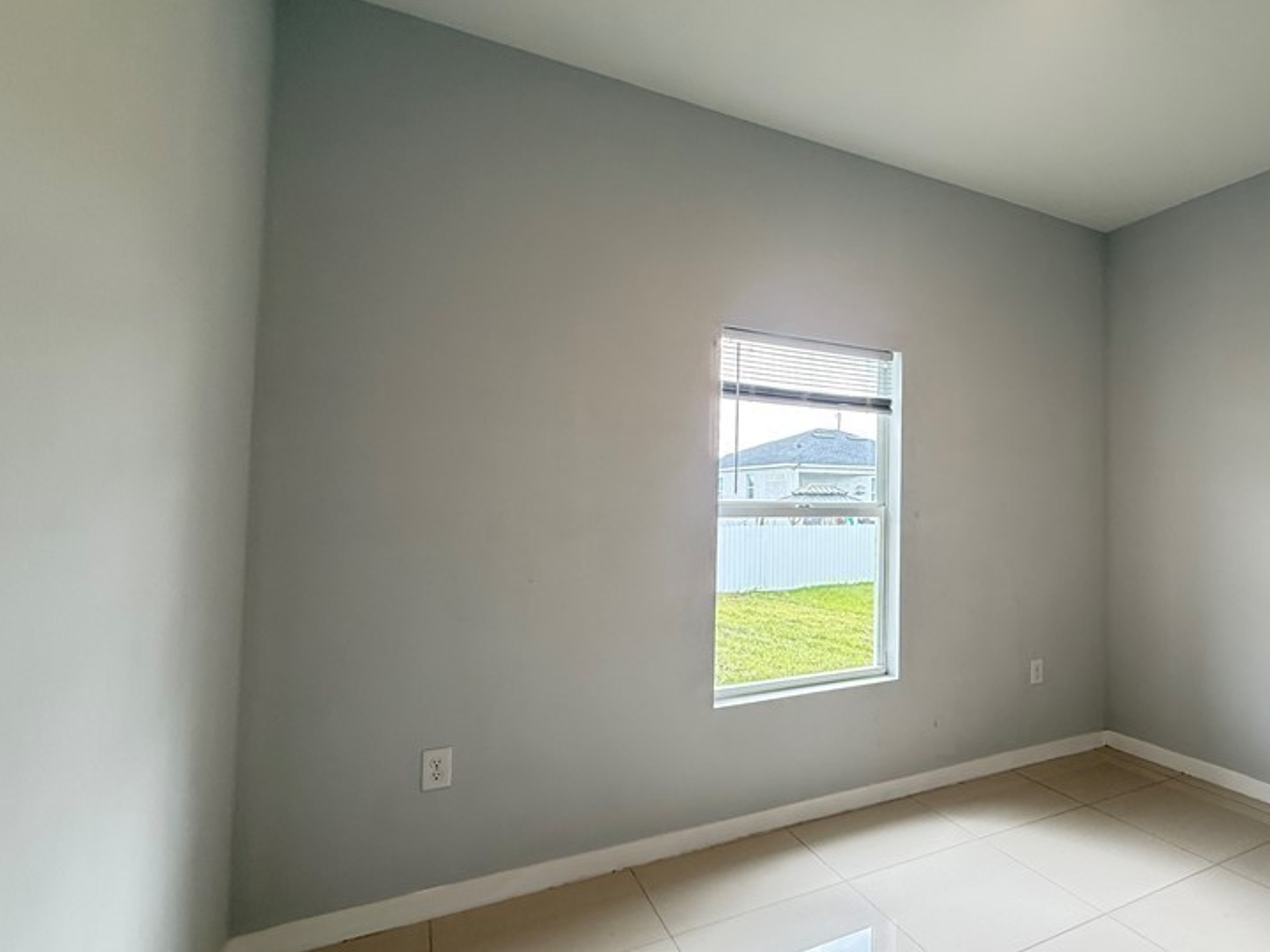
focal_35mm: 20
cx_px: 880
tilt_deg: +2.8
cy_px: 471
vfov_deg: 66.0
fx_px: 734
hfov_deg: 78.2
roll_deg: -1.0
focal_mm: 2.22
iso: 250
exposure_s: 1/120
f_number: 2.2
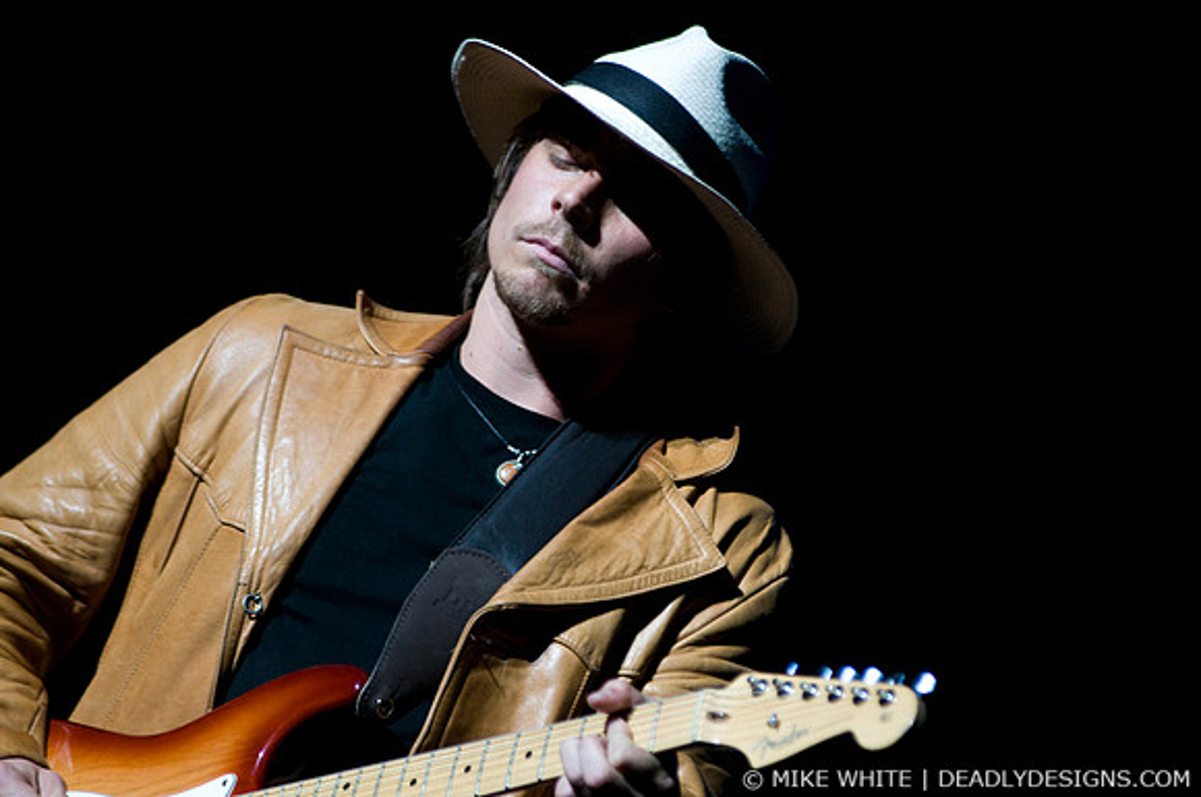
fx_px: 9994
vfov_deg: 4.6
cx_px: 600
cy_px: 398
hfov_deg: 6.9
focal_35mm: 300
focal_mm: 200
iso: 1000
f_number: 3.2
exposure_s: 1/320
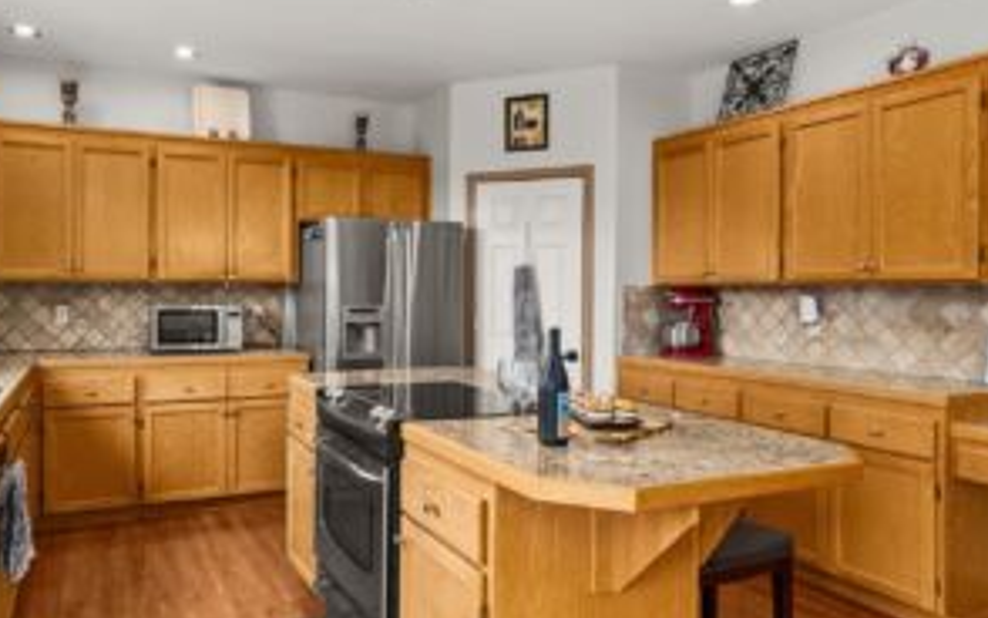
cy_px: 321
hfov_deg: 71.9
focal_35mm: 25
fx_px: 673
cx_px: 407
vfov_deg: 49.3
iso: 1000
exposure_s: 1/15
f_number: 7.1
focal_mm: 18
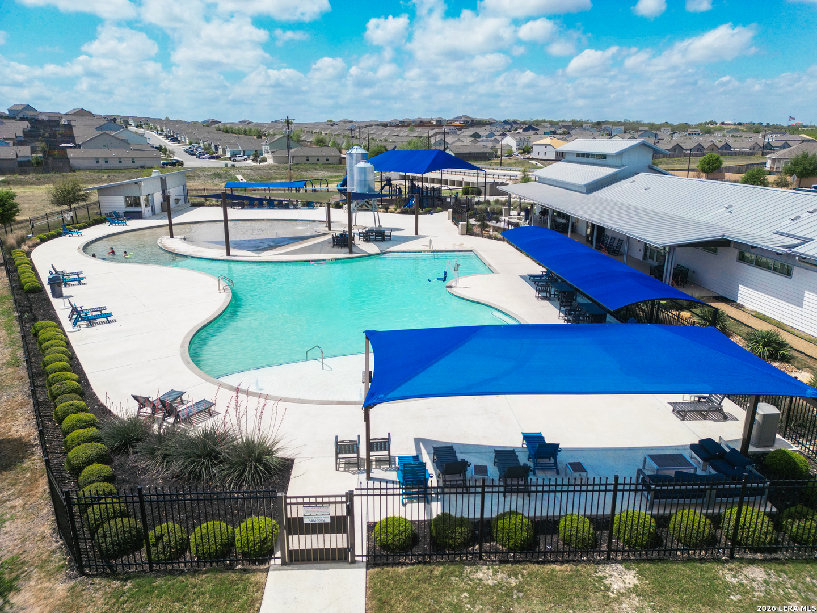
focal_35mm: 24
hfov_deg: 71.6
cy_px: 306
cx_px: 408
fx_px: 566
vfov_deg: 56.8
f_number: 1.7
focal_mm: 6.72
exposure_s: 1/5000
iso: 160
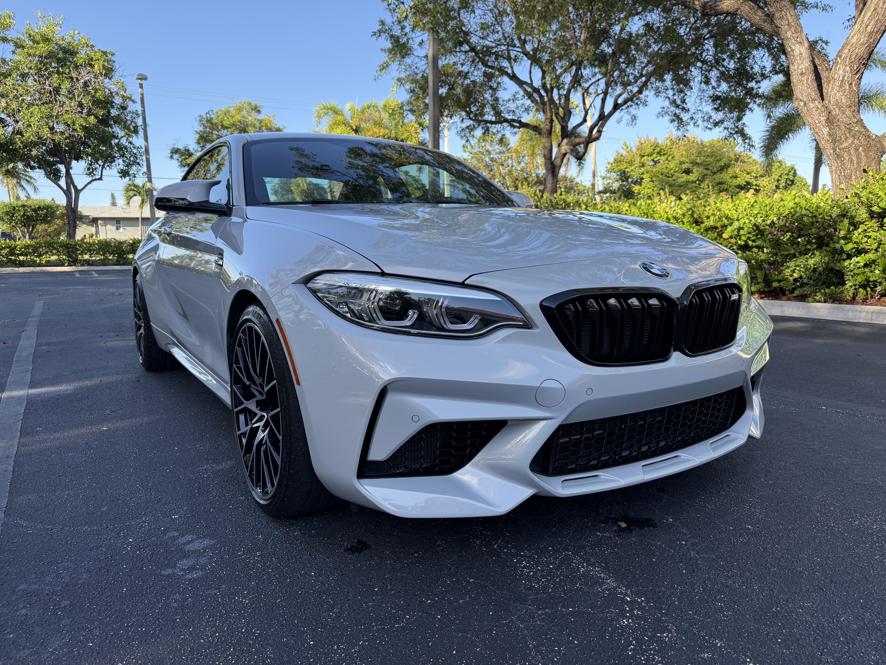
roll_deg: +0.5
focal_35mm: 24
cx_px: 443
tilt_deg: -7.8
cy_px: 332
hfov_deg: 71.6
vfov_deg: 56.8
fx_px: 614
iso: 100
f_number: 1.78
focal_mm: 6.76
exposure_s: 1/1156
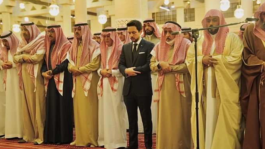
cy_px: 77
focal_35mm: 47
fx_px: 330
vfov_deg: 25.4
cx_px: 140
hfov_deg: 43.7
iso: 4000
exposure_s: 1/125
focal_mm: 42
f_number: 2.8
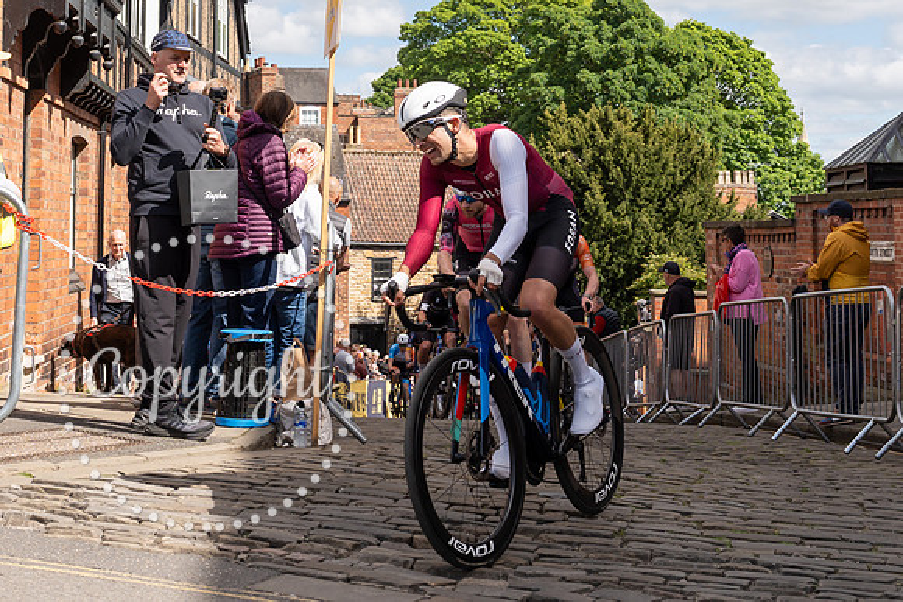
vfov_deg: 19.8
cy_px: 57
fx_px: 1693
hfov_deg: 29.9
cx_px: 484
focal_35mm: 67
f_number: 5
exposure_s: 1/1000
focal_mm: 32
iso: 125
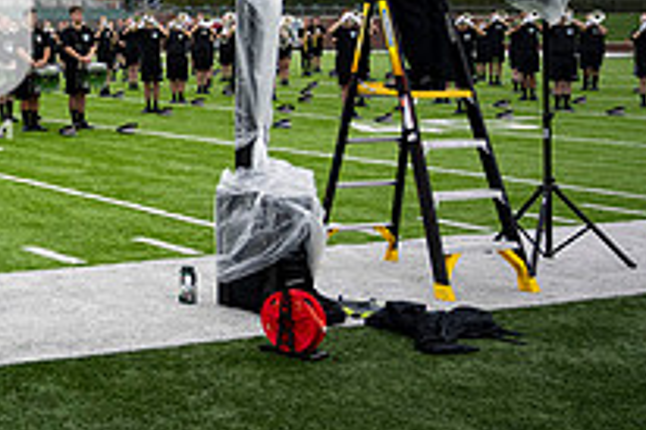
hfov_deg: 25.1
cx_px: -204
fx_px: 1237
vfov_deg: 19.2
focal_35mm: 69
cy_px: 17
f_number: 4
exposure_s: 1/200
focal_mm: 24.5
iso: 320
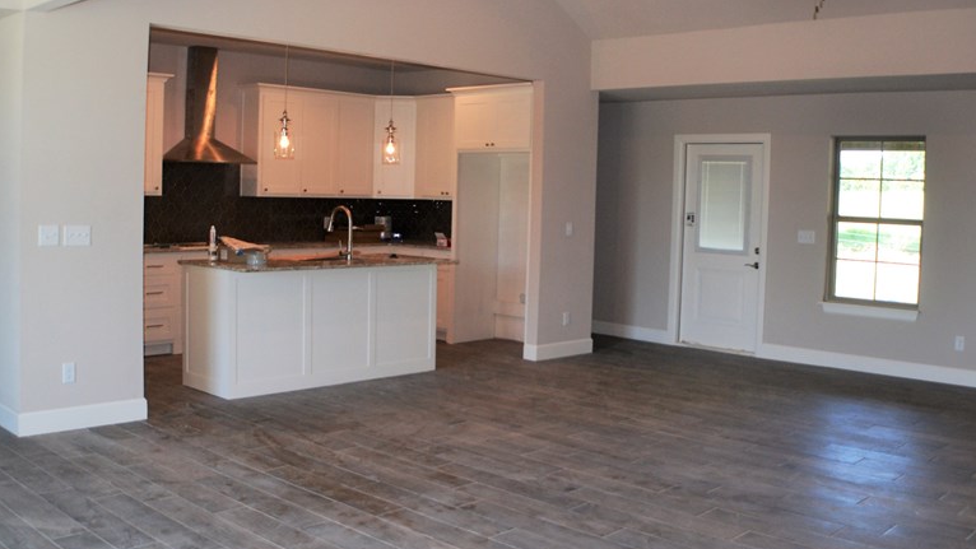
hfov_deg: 42.1
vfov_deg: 24.4
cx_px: 477
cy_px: 214
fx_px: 1268
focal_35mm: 49
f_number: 4
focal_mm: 22
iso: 400
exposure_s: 1/100
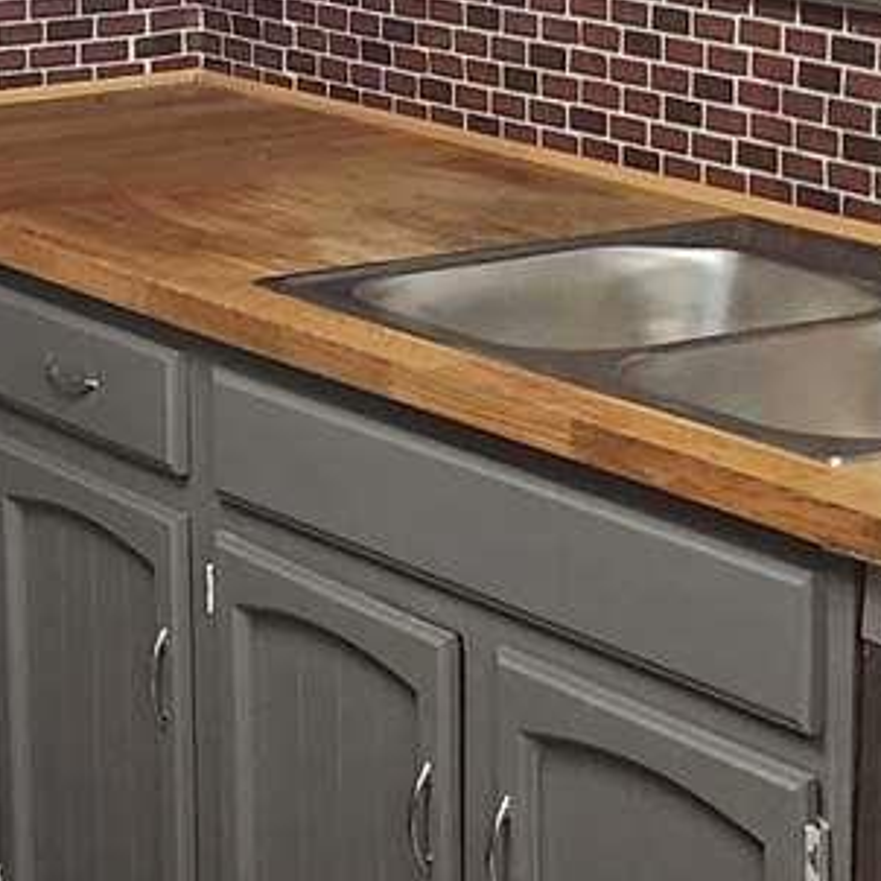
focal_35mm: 138
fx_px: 3974
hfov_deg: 12.3
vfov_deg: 12.6
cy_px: 254
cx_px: -219
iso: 640
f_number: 1.8
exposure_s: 1/120
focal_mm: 6.4
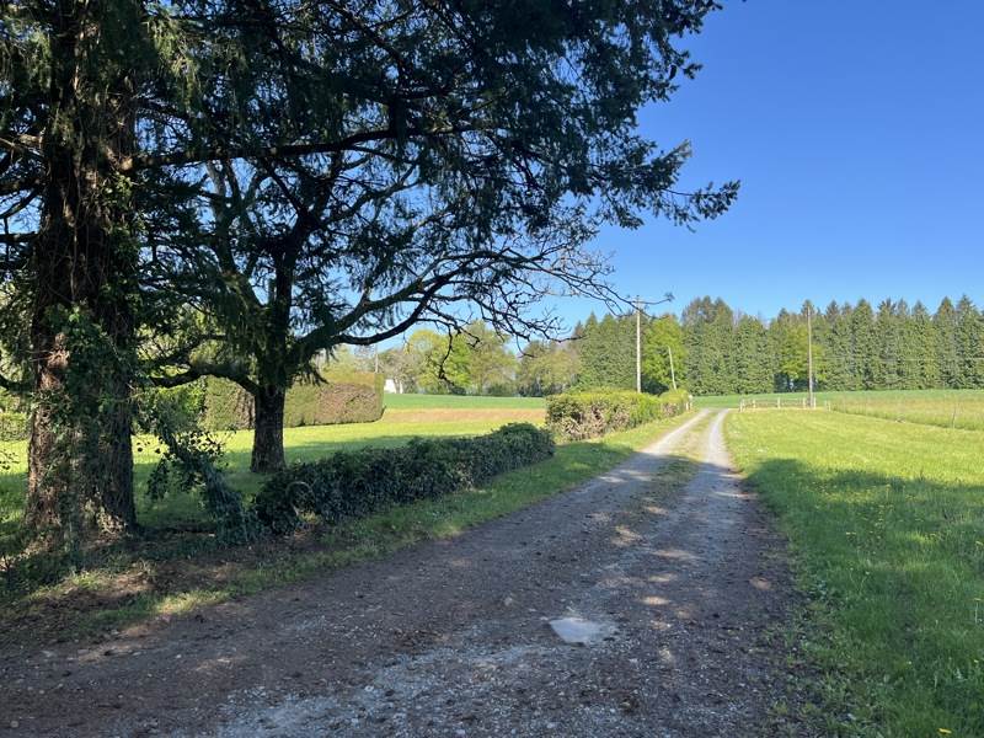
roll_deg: -0.8
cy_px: 369
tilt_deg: +2.9
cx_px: 492
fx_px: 739
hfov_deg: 67.3
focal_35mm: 26
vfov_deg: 53.1
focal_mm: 5.1
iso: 50
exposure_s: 1/1372
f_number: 1.6
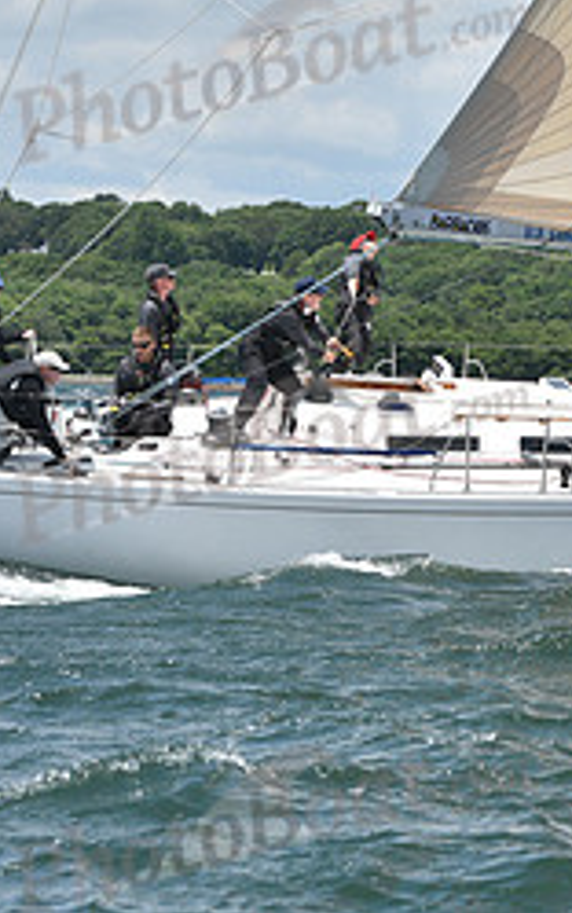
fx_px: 4606
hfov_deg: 7.0
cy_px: 207
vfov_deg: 11.3
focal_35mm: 185
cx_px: 722
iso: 250
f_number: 7.1
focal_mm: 78
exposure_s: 1/1250
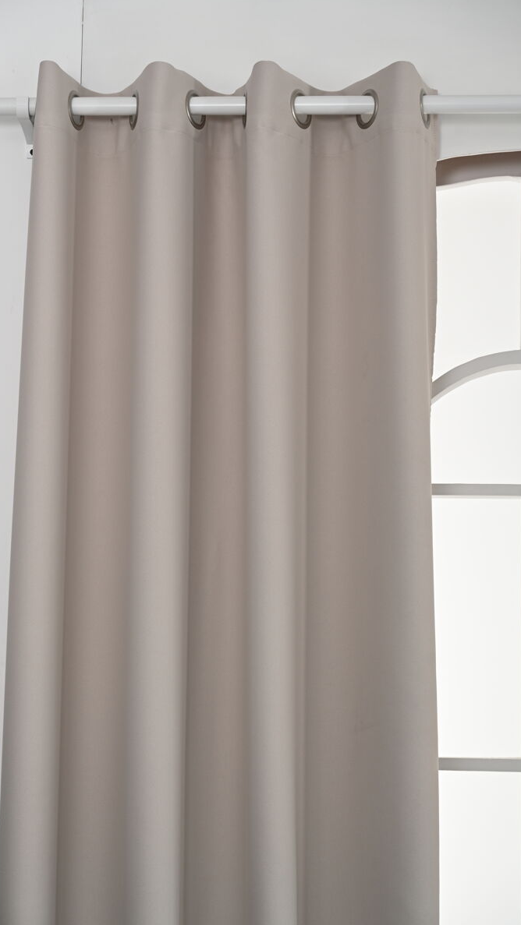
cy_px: 464
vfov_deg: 29.3
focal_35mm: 72
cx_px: 218
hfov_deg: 16.8
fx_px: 1768
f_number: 5.6
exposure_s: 1/100
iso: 320
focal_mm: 68
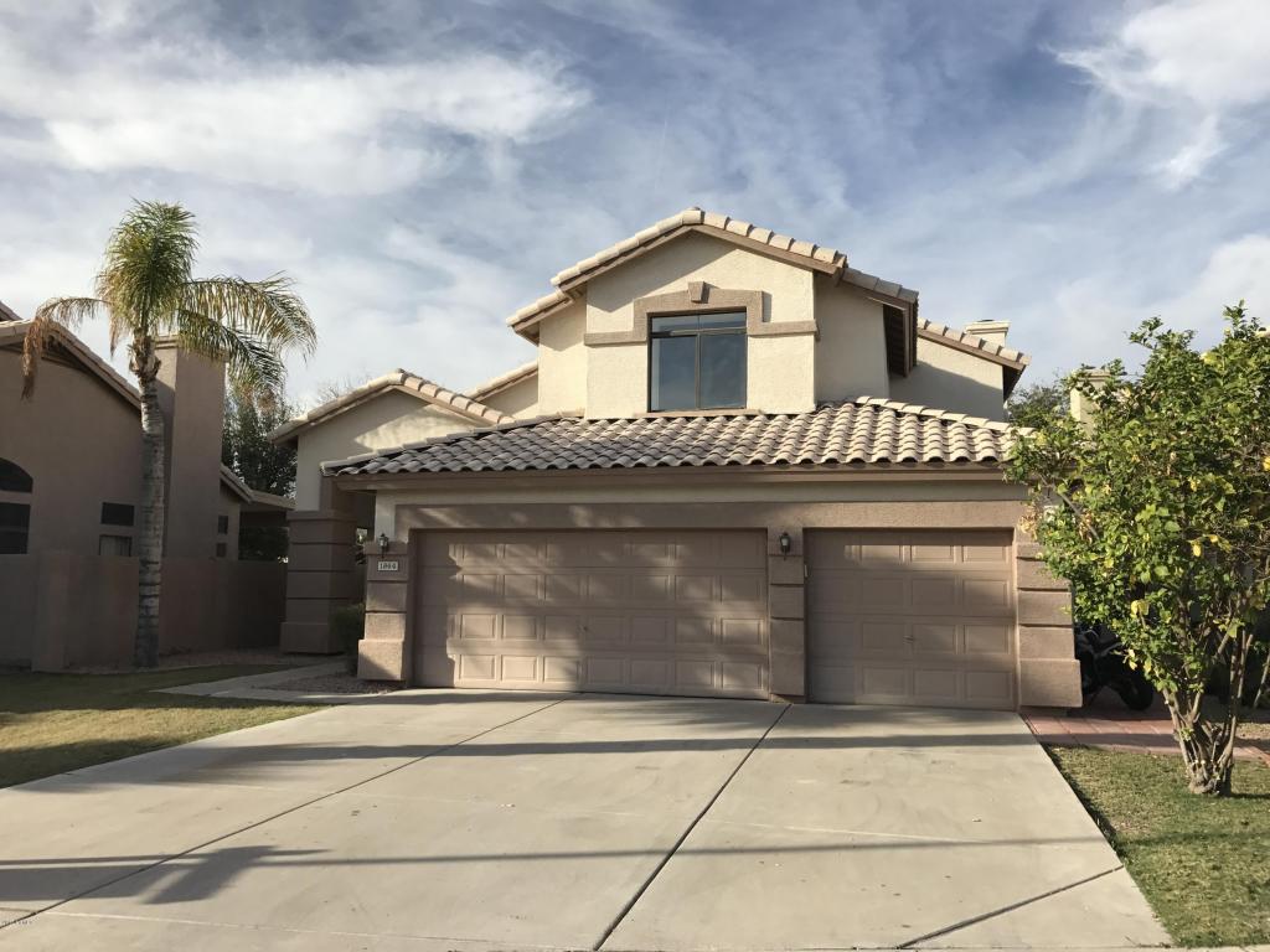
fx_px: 1027
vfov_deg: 49.7
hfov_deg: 63.4
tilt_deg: +6.0
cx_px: 635
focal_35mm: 28
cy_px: 476
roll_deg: -0.7
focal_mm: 3.99
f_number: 1.8
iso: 20
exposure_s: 1/2457
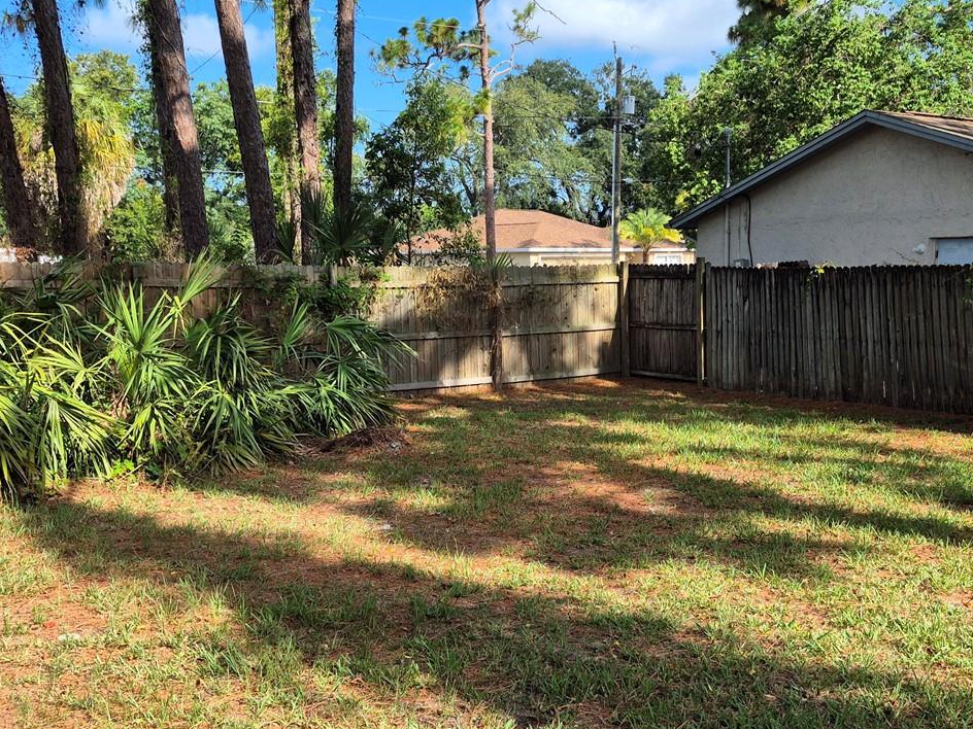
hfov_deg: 47.6
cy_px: 413
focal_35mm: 39
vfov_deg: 36.8
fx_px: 1096
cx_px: 576
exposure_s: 1/778
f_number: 1.8
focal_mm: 5.4
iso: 25
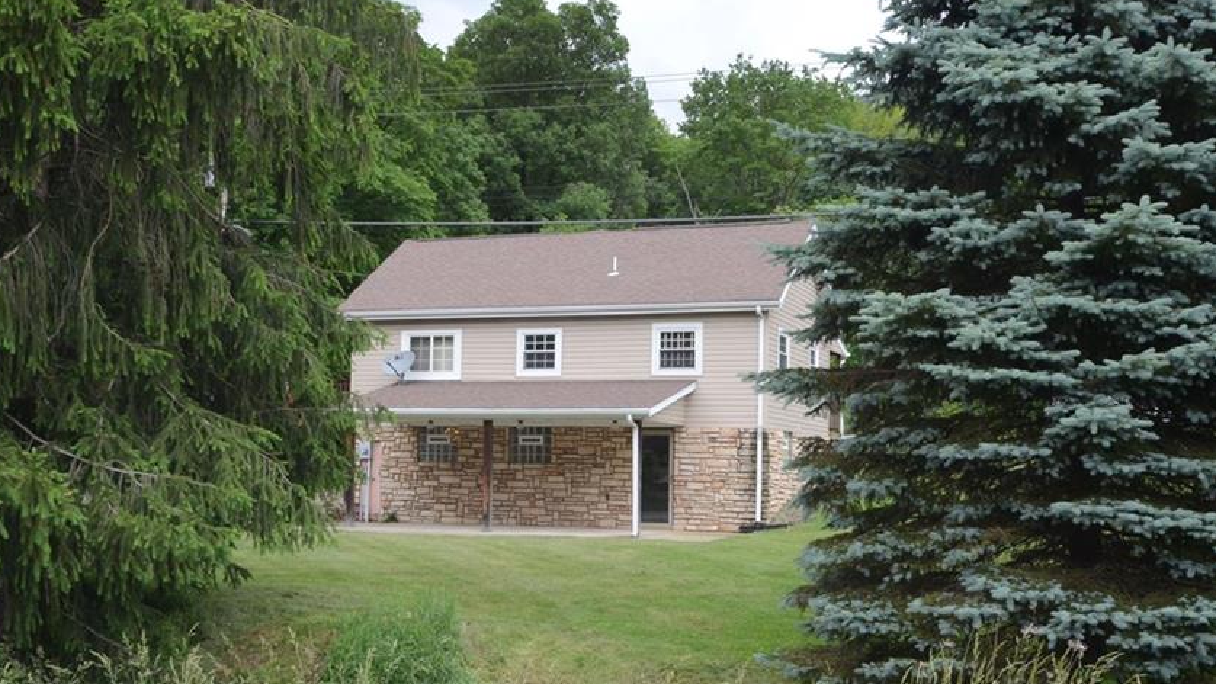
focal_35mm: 46
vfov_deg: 25.9
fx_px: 1483
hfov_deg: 44.5
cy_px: 409
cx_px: 561
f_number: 13
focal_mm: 24
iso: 800
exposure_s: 1/160
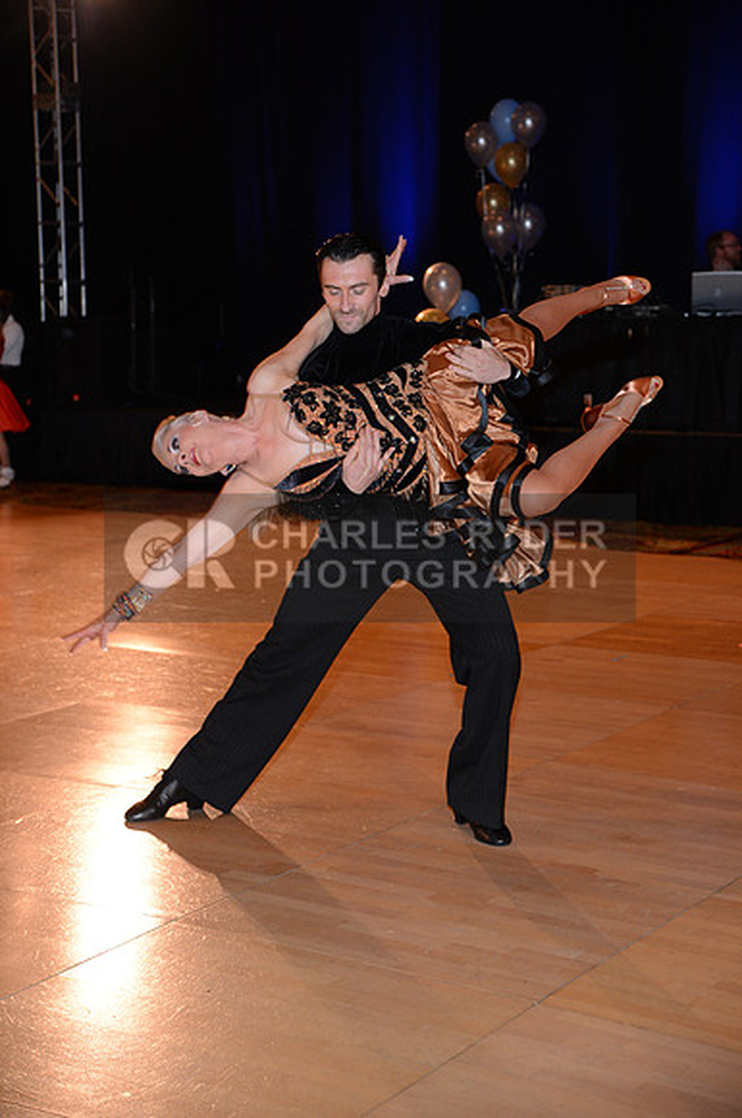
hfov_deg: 20.9
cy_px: 559
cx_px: 371
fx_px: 2015
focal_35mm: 65
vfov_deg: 31.0
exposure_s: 1/200
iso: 2000
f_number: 4.5
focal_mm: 65
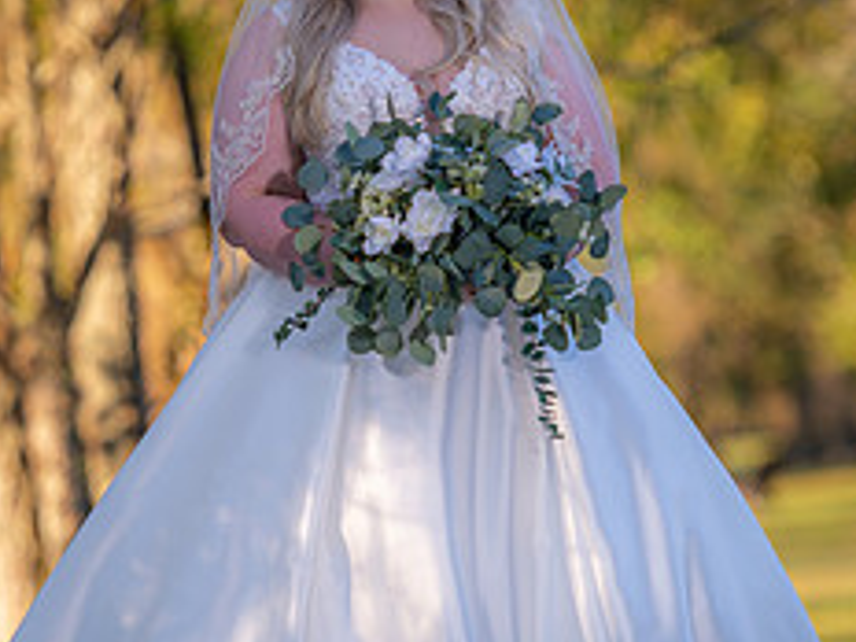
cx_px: 446
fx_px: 9792
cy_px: 325
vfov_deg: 3.8
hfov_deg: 5.0
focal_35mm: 396
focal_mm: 165
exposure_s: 1/250
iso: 80
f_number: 2.8
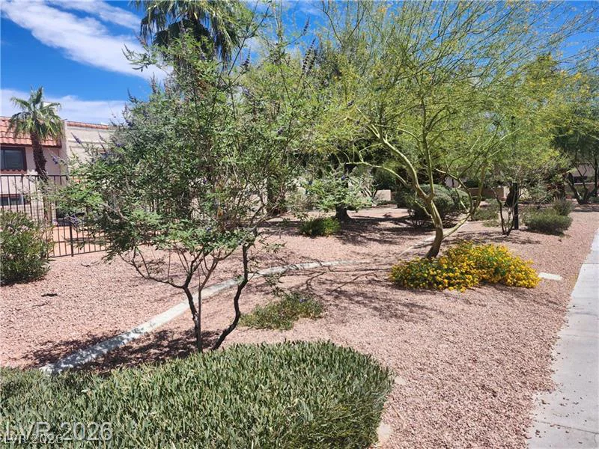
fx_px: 398
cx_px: 300
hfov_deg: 73.9
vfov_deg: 58.9
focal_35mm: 23
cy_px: 224
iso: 25
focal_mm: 5.54
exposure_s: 1/1402
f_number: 1.8
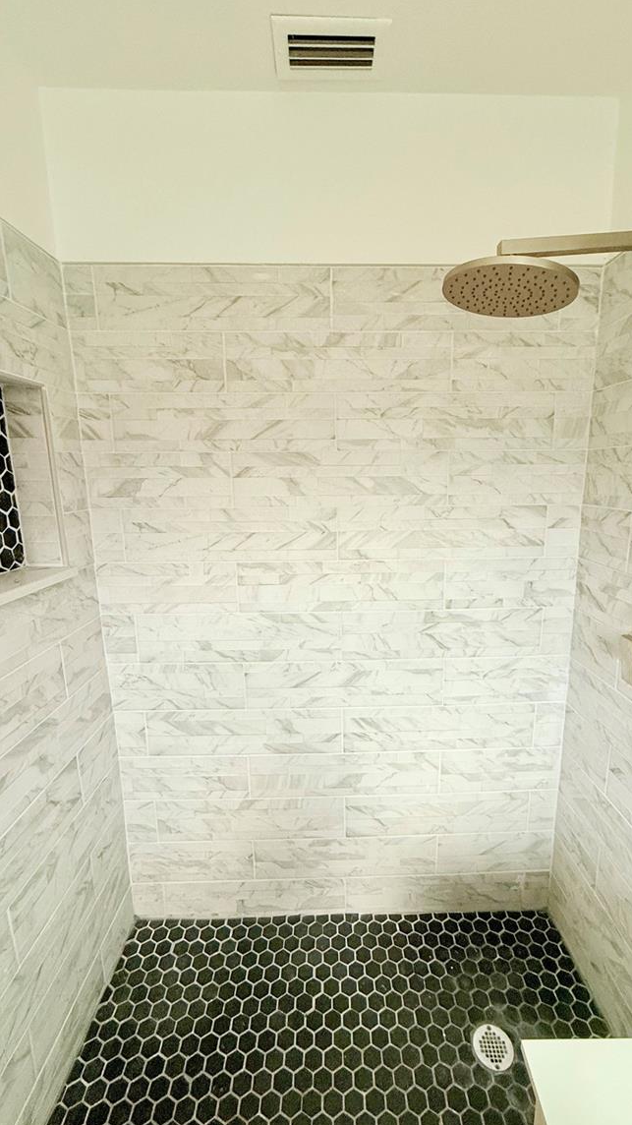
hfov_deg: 66.9
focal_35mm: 16
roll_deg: -0.5
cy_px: 572
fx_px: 477
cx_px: 347
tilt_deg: -10.9
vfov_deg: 99.4
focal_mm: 2.22
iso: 250
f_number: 2.2
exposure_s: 1/120
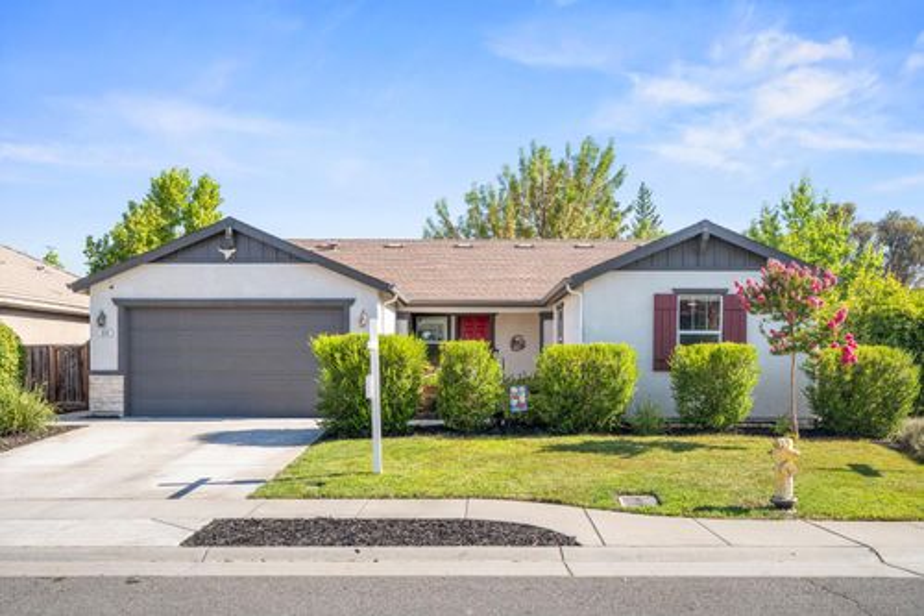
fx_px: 770
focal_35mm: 30
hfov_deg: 61.9
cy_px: 308
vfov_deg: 43.6
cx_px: 462
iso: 100
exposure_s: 1/50
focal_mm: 30
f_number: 8
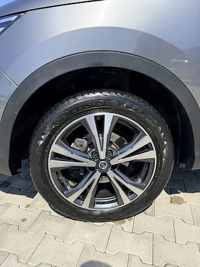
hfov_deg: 56.8
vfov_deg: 71.6
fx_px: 185
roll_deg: -0.3
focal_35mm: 24
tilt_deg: -17.3
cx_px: 100
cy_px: 134
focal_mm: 6.76
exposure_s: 1/2907
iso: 80
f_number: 1.78
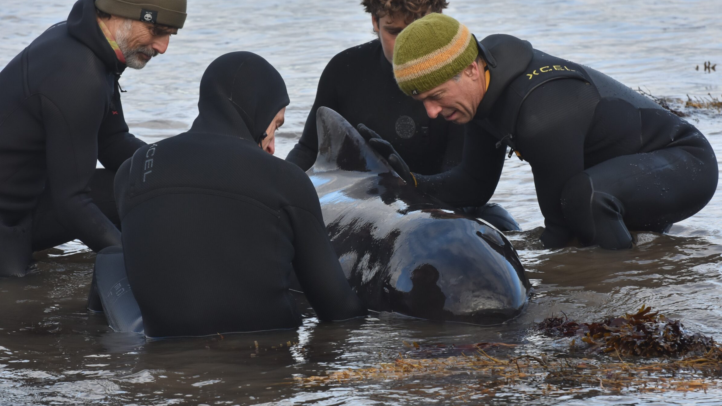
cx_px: 339
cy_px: 195
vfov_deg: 4.2
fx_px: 5514
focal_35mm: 288
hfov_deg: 7.5
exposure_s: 1/323
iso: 500
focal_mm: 170
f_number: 8
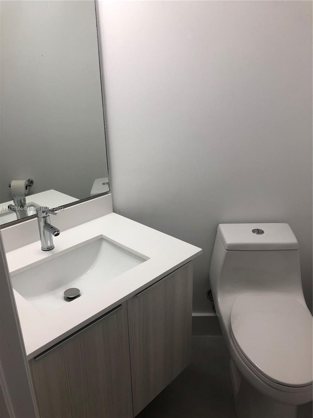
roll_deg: +1.4
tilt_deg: -21.1
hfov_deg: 49.7
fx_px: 338
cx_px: 156
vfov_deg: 63.4
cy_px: 209
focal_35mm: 28
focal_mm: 4
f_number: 1.8
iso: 25
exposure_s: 1/30
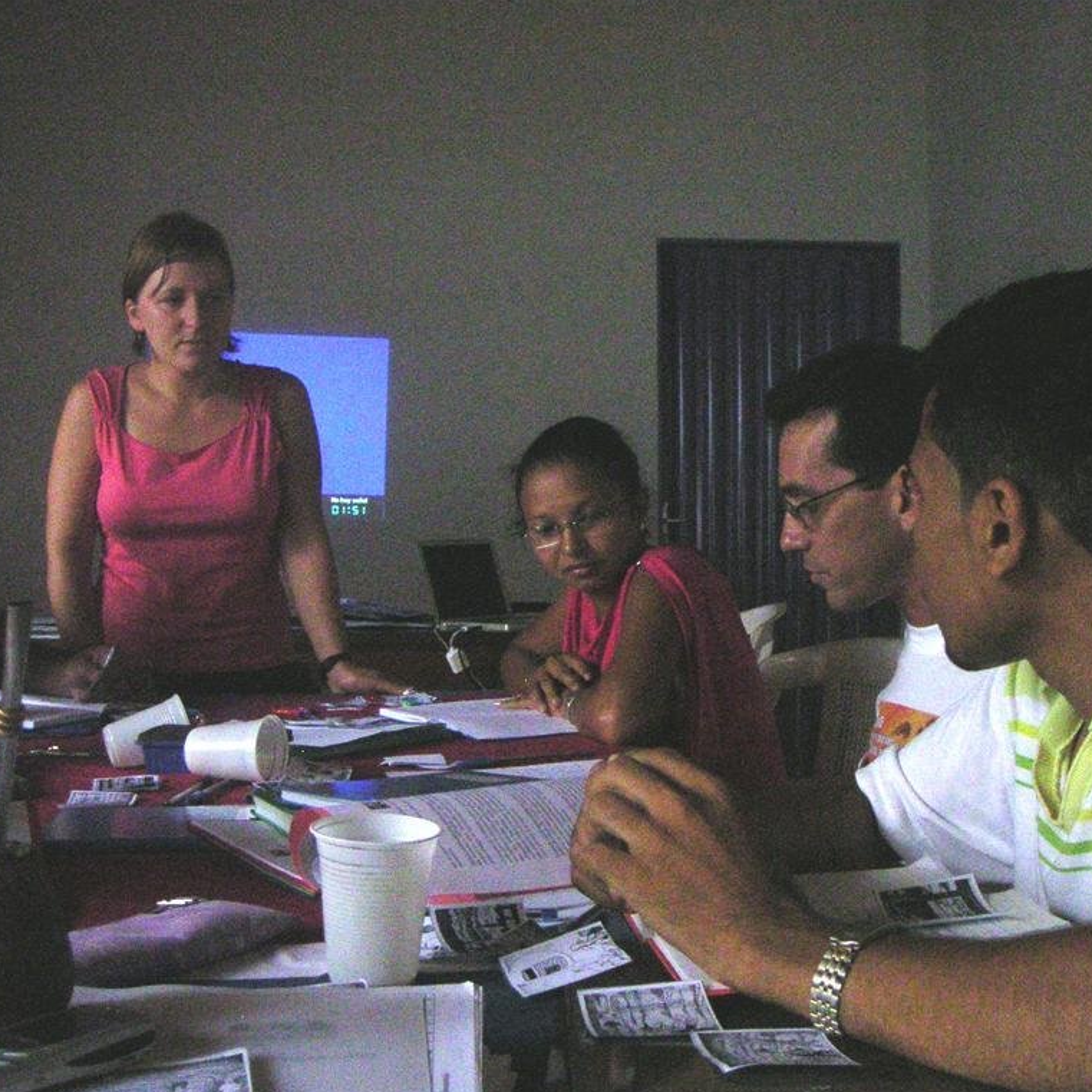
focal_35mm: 44
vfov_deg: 38.3
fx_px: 1570
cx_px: 626
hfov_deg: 38.3
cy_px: 550
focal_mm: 5.7
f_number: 2.8
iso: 400
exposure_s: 1/180
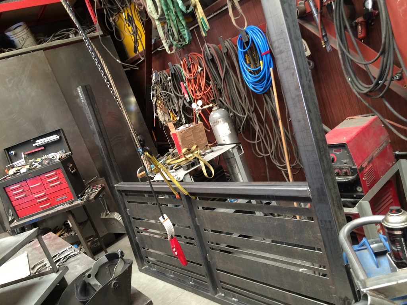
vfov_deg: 46.8
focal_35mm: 30
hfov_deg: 60.0
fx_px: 353
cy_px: 152
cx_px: 204
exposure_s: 1/30
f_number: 2.2
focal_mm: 4.12
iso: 125
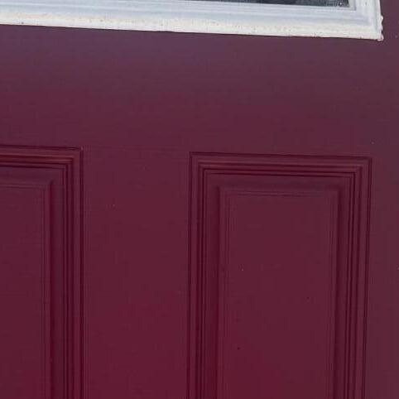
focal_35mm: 88
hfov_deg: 19.7
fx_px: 1148
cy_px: 416
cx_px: 209
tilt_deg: -5.4
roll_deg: -0.7
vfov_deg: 19.1
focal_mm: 6.76
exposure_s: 1/1637
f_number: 1.78
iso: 80
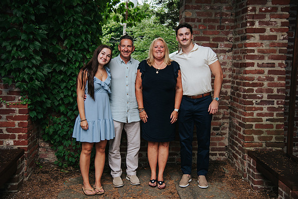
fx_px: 364
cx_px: 149
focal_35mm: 44
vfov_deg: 30.5
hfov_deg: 44.5
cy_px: 100
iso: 800
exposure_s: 1/60
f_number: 4
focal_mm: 44
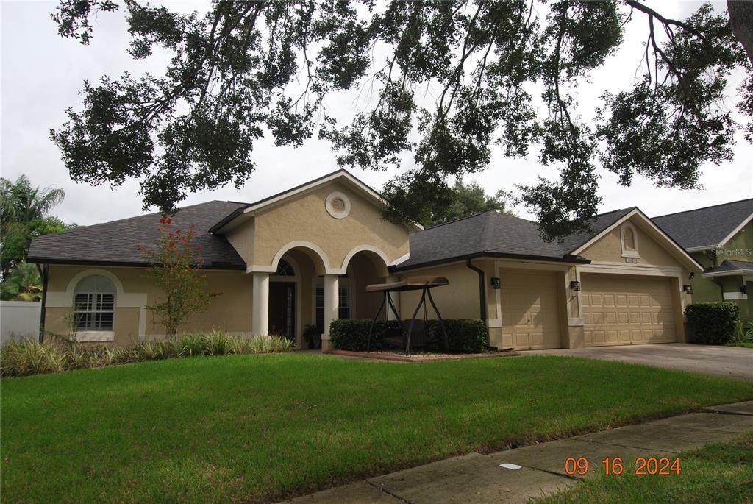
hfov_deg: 73.7
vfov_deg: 53.2
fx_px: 502
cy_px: 252
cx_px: 376
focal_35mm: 24
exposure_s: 1/200
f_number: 7.1
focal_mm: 16
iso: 100
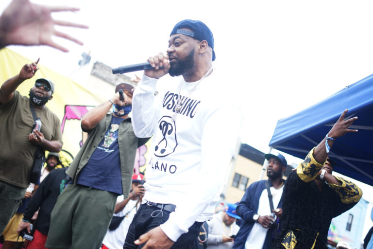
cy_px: 124
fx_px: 363
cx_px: 186
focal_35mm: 35
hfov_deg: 54.4
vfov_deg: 37.9
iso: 640
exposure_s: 1/250
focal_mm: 35
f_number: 2.2
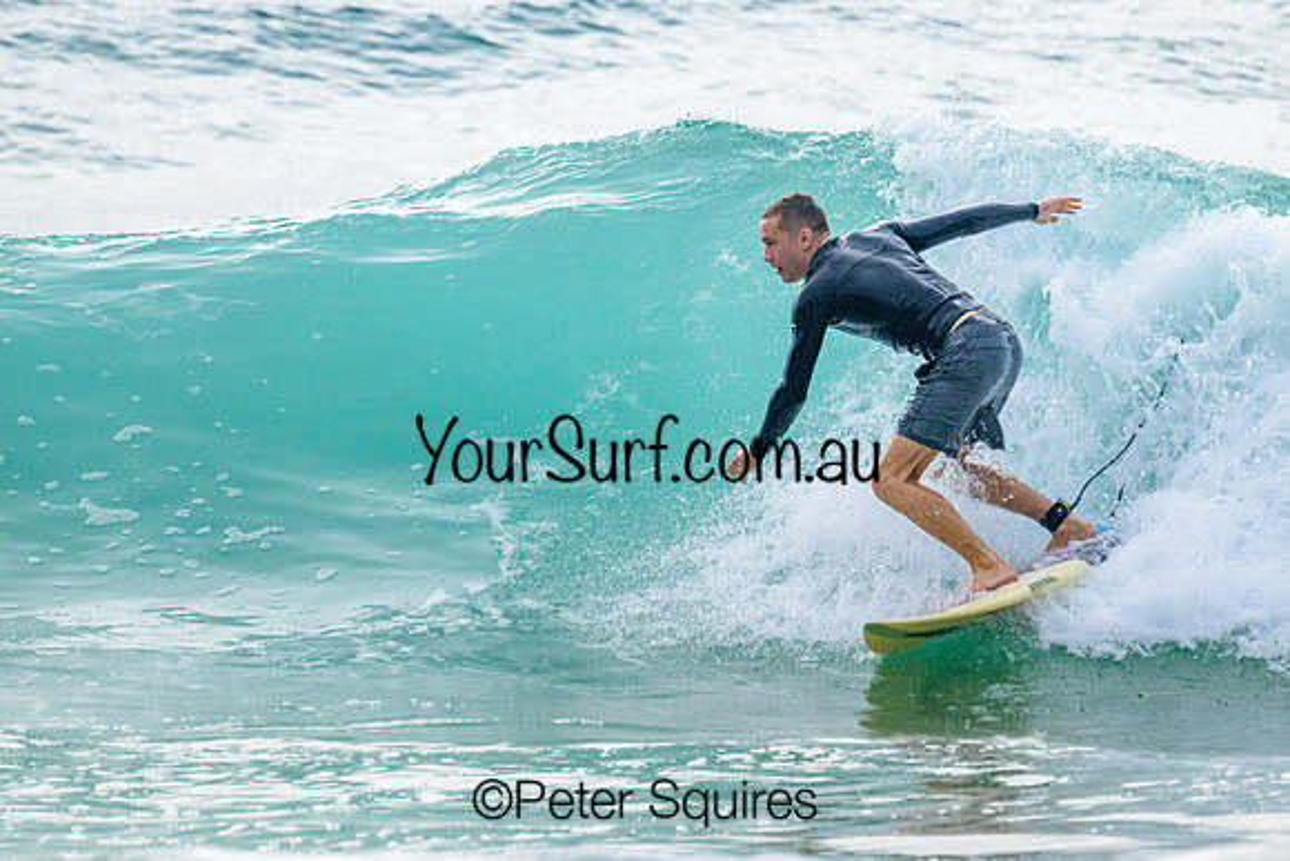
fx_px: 27785
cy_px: 358
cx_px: 745
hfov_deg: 2.7
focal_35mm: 775
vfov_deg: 1.8
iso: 1250
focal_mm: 610
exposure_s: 1/2000
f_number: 11
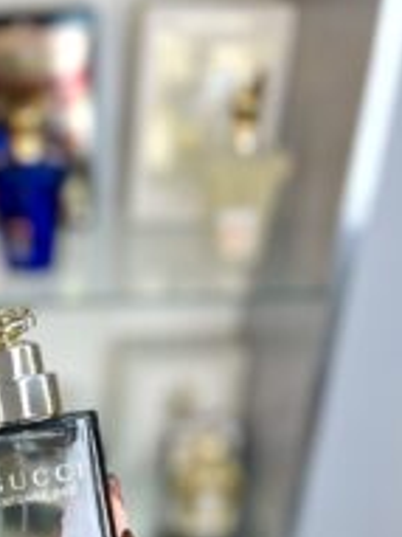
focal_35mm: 51
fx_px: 791
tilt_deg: -35.1
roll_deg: +3.6
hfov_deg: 27.3
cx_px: 21
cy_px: 496
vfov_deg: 35.1
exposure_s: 1/334
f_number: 1.5
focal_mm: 5.7
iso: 50
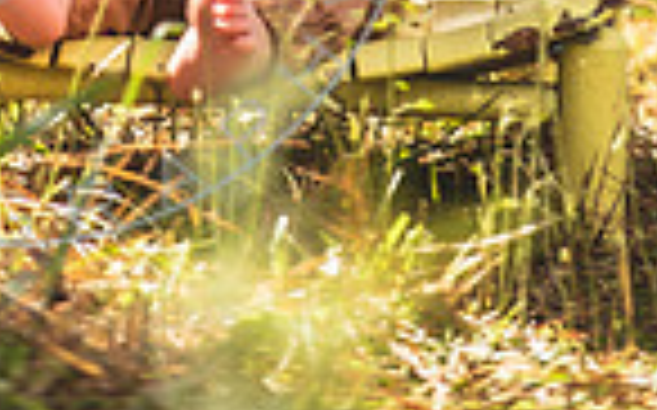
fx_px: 11272
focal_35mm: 630
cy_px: -514
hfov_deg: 3.3
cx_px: 207
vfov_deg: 2.1
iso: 100
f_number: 2.8
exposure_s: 1/200
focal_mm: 200
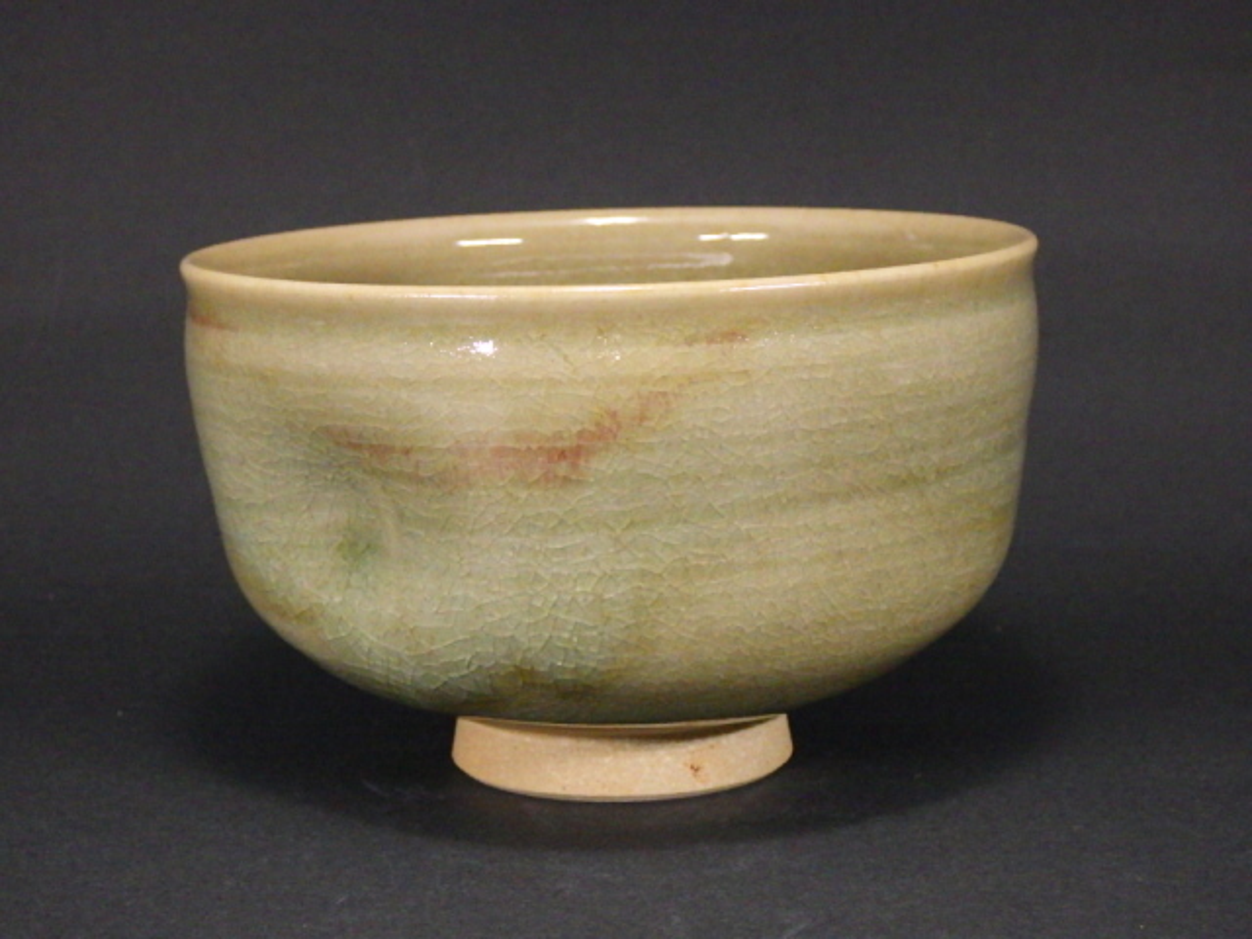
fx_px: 2785
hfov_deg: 25.3
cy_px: 470
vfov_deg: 19.1
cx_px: 626
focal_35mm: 77
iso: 400
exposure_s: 1/30
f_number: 4.8
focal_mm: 13.7
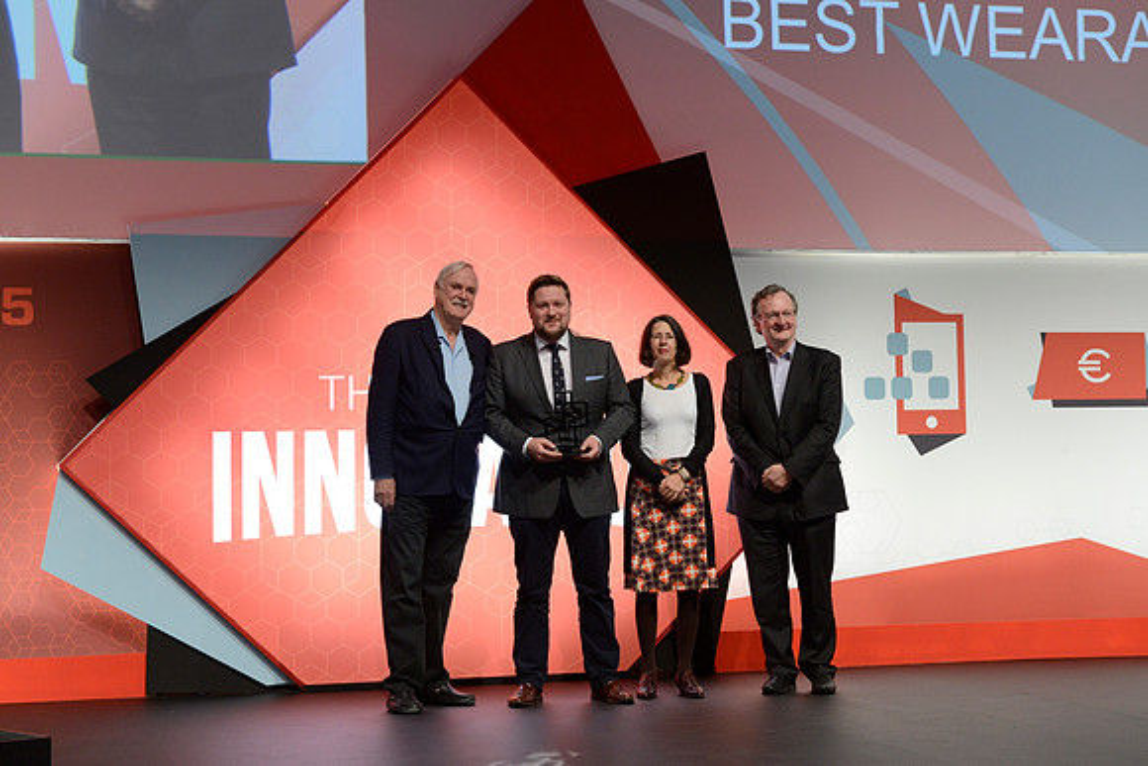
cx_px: 574
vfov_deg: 19.5
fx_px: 2233
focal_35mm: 70
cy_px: 383
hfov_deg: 28.8
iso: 2500
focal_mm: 70
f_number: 8
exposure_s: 1/125
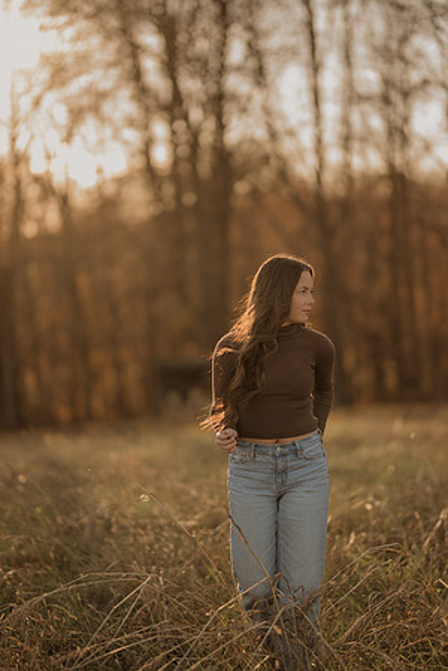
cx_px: 224
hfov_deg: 16.1
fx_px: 1587
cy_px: 336
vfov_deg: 23.9
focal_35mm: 85
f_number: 1.4
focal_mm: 85
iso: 200
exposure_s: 1/1600
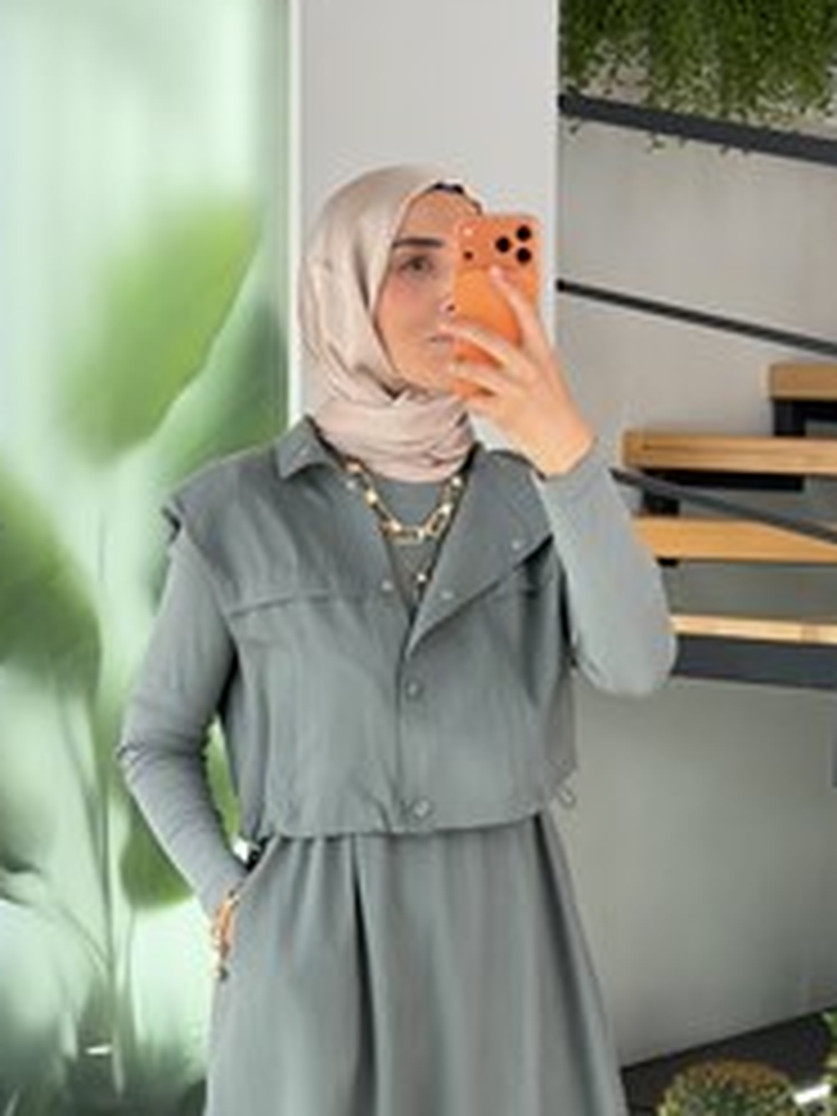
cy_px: 754
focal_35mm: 80
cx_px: 486
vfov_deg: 24.3
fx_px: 2579
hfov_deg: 18.4
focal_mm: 6.76
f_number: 1.78
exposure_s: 1/282
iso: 64
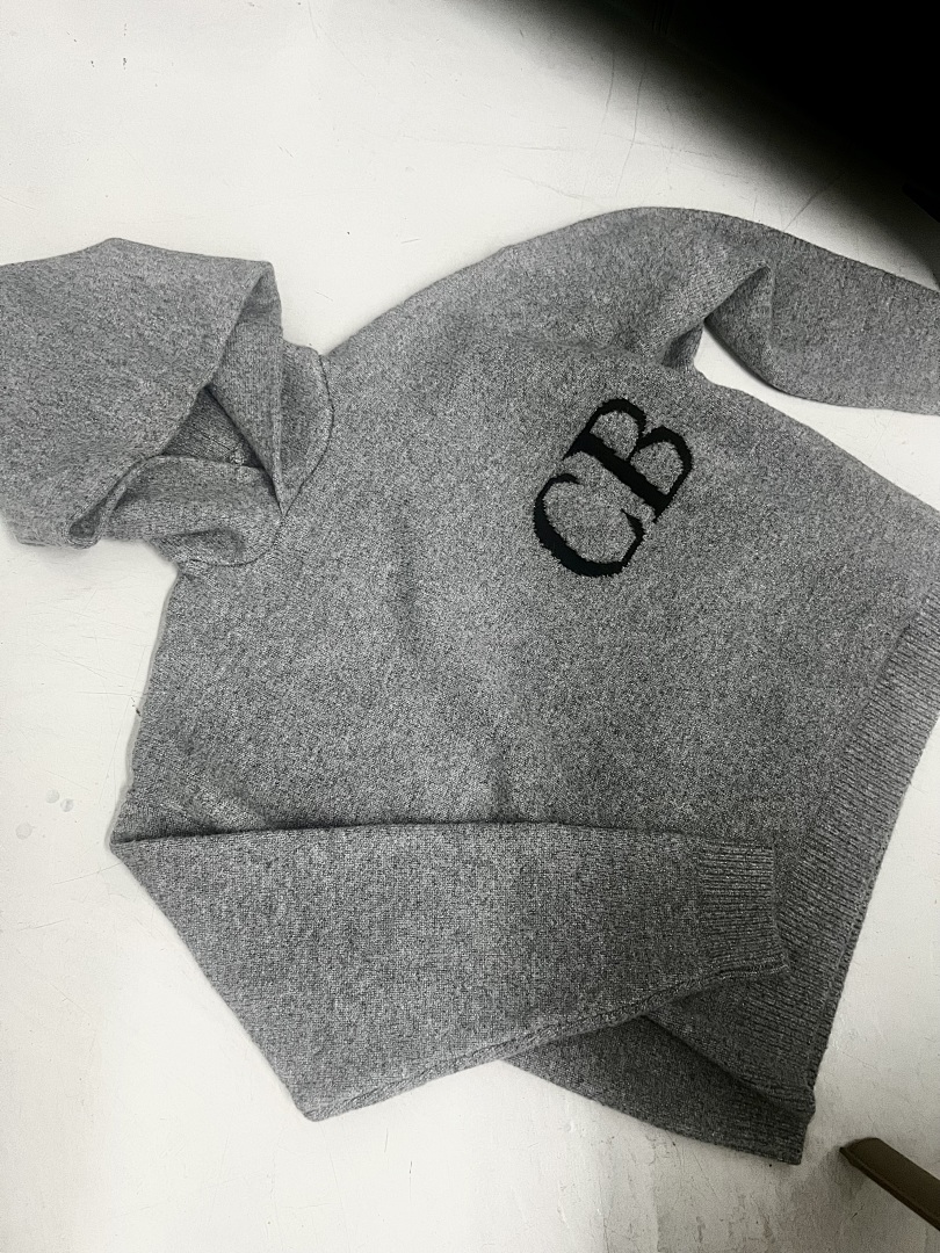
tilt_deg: -73.3
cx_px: 470
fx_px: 941
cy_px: 626
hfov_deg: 53.1
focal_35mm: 26
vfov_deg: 67.3
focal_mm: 5.7
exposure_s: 1/60
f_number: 1.5
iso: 320
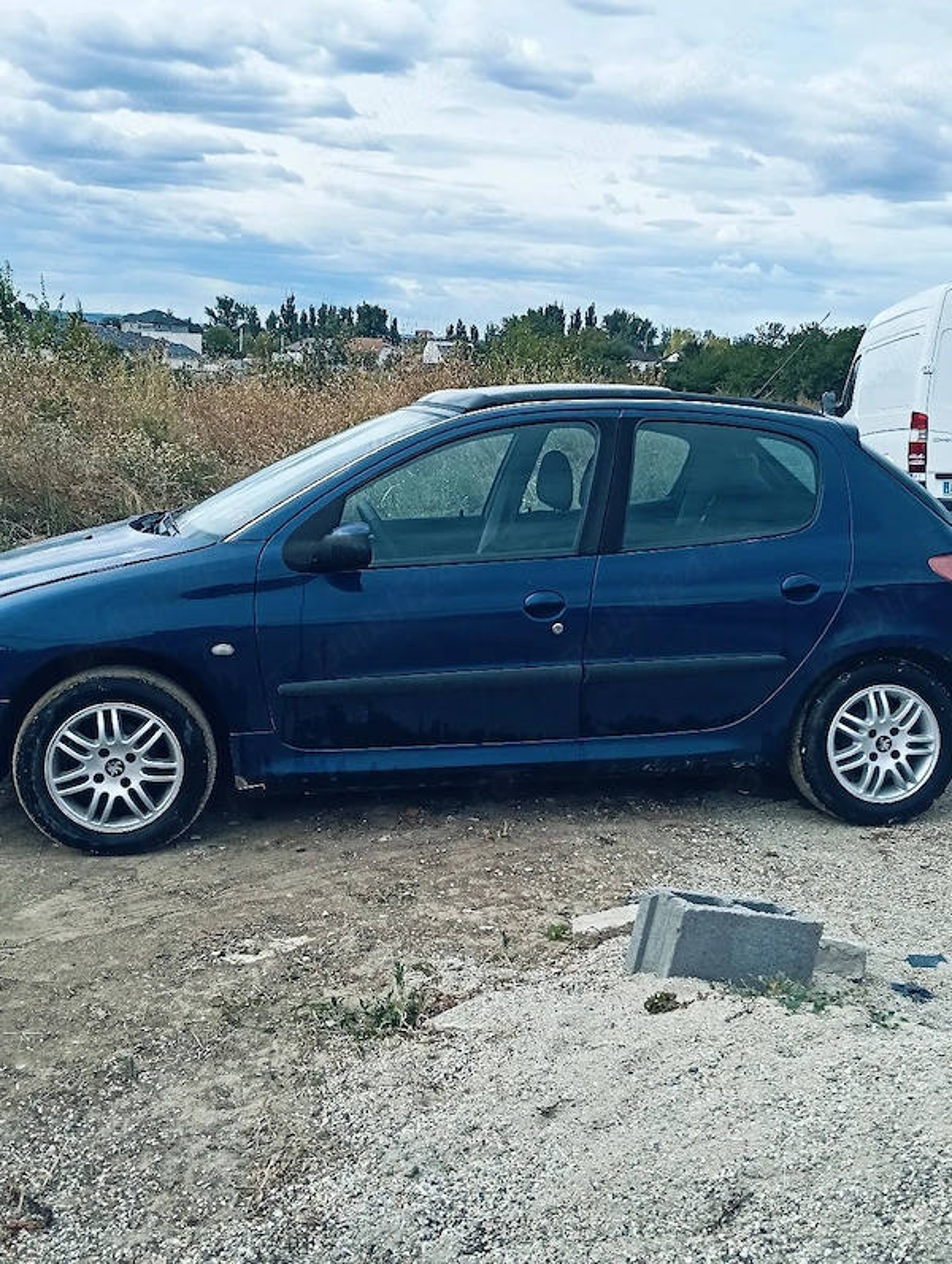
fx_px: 1317
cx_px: 476
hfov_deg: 39.7
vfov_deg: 51.3
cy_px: 632
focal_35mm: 36
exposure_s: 1/588
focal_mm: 3.98
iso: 50
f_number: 1.8
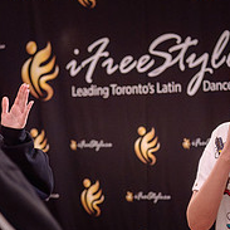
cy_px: 194
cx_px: 161
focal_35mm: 140
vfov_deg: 12.4
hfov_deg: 12.4
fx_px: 1052
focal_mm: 52
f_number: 2.8
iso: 1000
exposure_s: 1/160
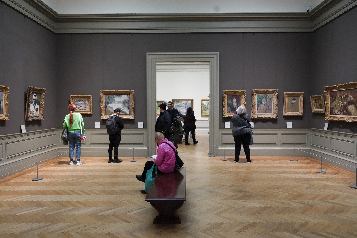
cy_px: 119
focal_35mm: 28
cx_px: 178
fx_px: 278
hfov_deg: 65.5
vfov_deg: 46.4
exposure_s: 1/100
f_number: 5
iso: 6400
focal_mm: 28
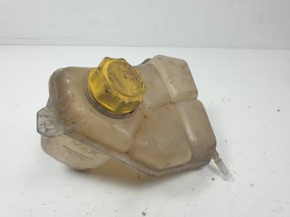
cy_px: 108
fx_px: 218
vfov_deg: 53.1
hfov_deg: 67.3
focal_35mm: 26
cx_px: 145
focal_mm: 4.3
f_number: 2.4
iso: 50
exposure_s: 1/211
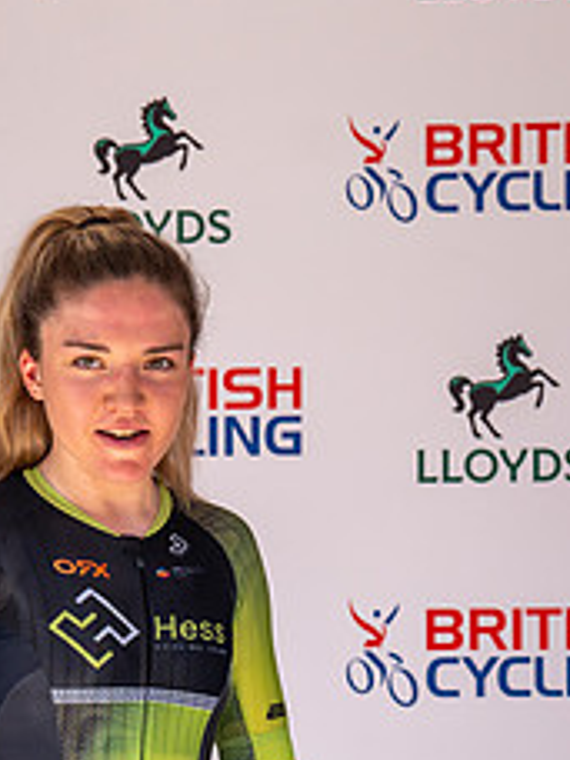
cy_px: 569
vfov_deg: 6.3
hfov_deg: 4.7
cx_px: 130
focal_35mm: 316
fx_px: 6938
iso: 500
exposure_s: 1/1000
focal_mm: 117
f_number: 4
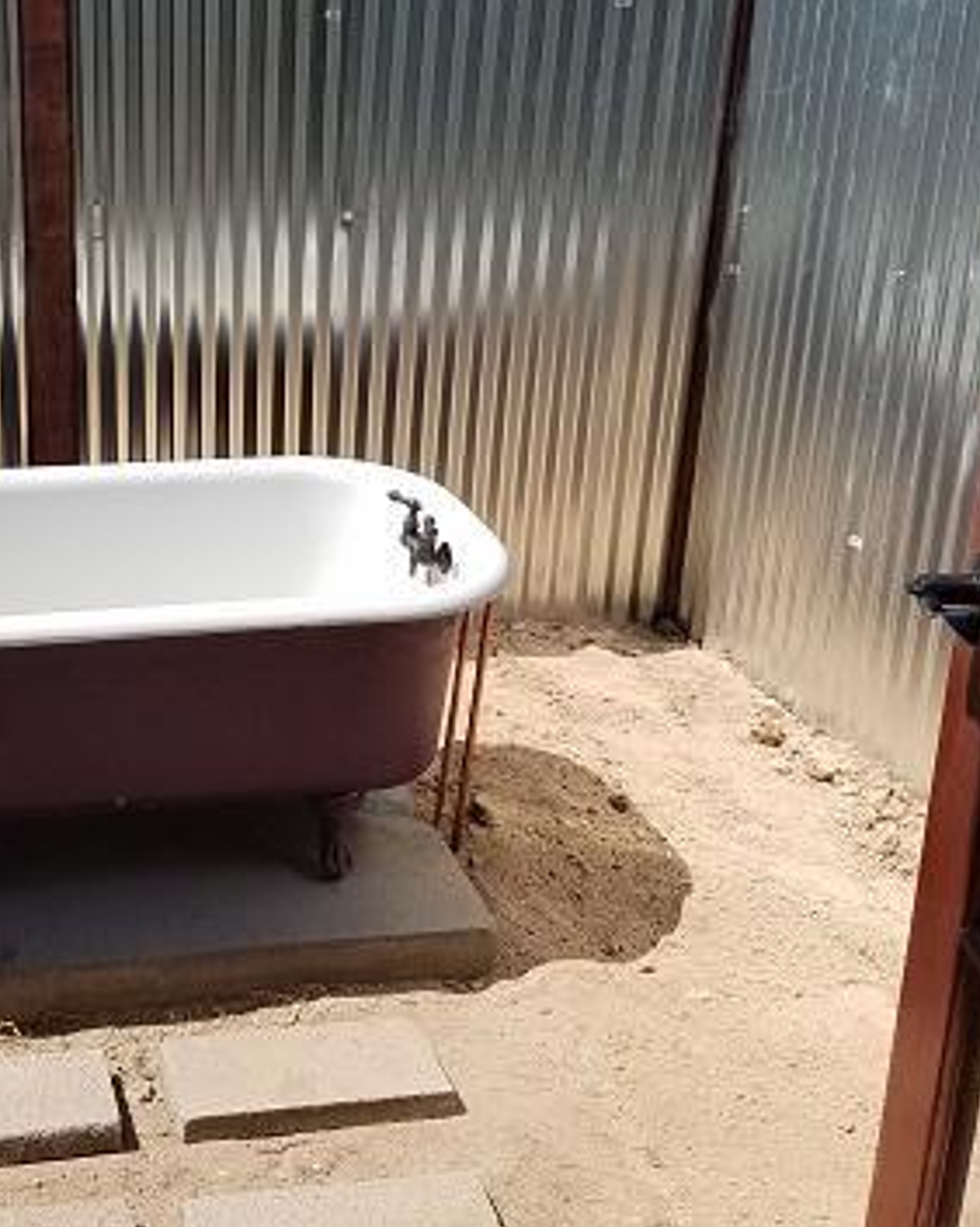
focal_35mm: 46
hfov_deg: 31.5
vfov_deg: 40.0
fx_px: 1669
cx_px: 136
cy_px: 428
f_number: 1.7
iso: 50
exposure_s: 1/2688
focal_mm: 4.2
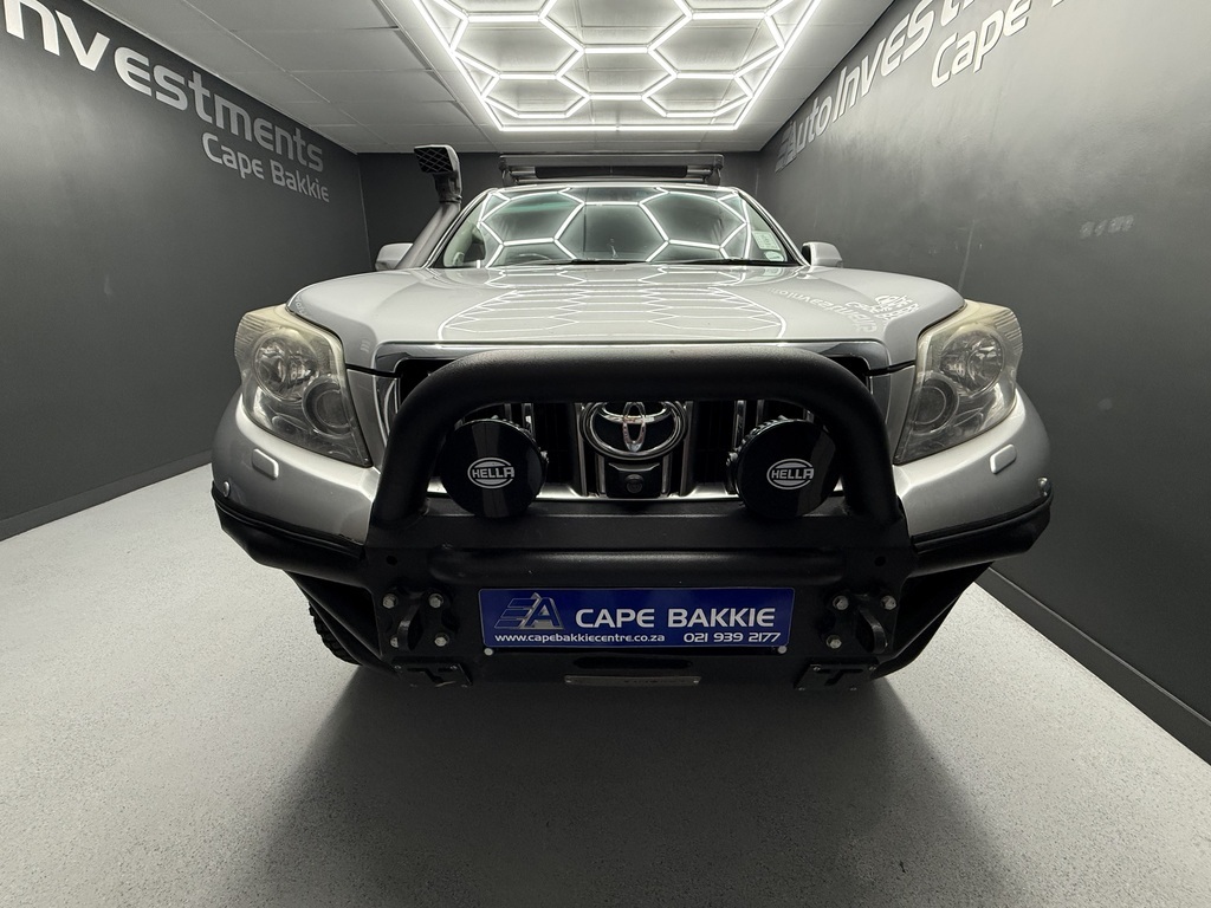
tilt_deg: -16.1
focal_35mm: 14
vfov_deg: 85.7
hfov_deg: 102.1
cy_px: 454
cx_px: 606
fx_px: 490
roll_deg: +0.2
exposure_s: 1/100
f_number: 2.2
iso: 250
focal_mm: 2.22
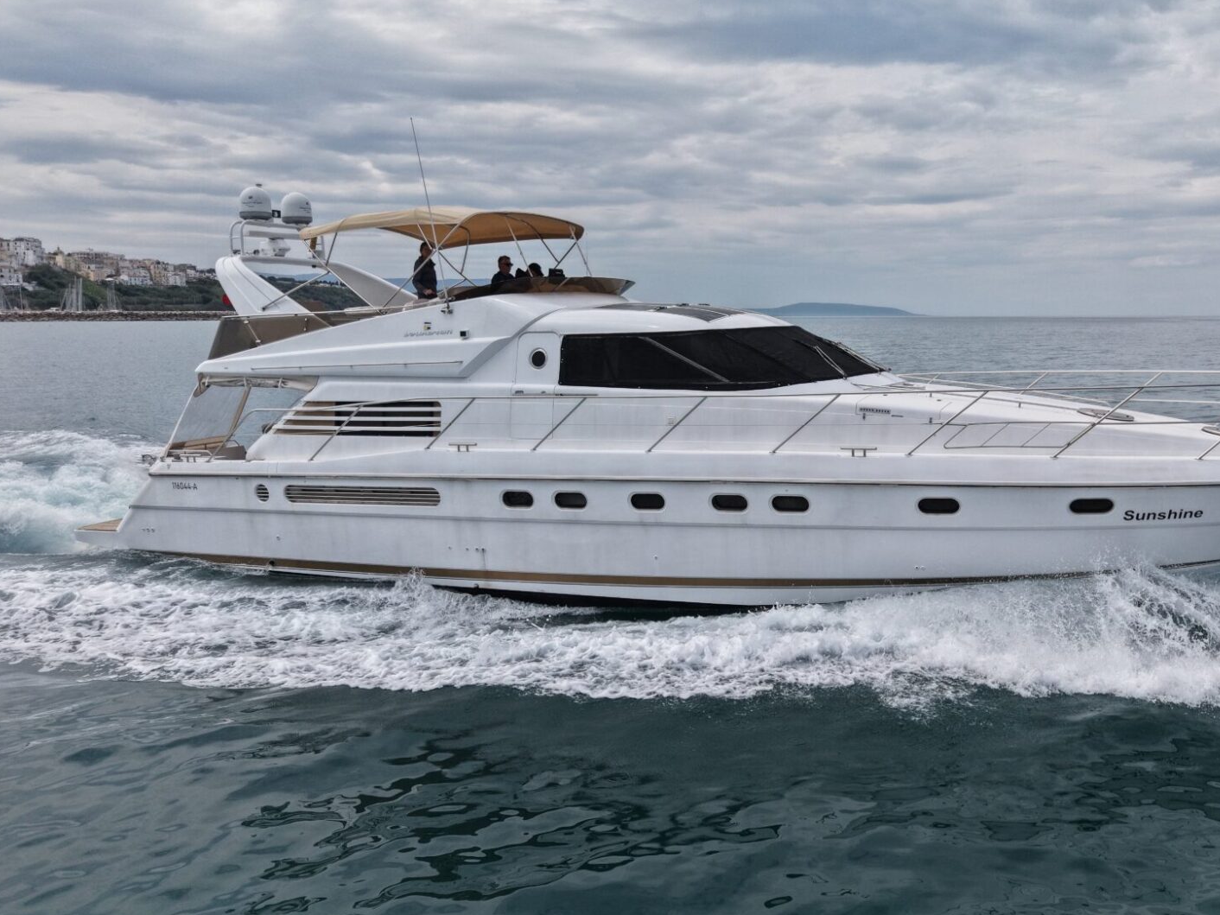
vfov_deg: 41.8
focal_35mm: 34
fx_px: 1198
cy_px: 424
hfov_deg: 53.3
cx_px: 775
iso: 220
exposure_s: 1/1000
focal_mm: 8.67
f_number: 1.8
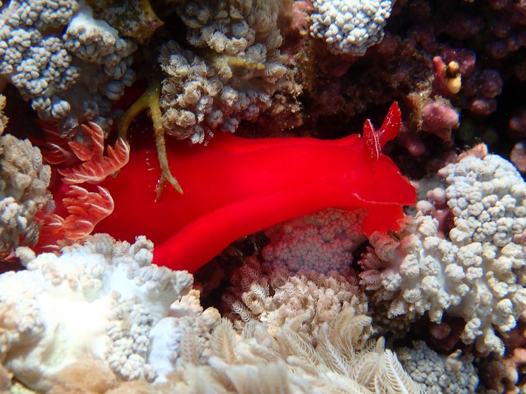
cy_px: 197
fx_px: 1292
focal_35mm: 85
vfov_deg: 17.4
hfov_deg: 23.0
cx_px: 263
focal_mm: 15.41
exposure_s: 1/320
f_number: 6.3
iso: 200
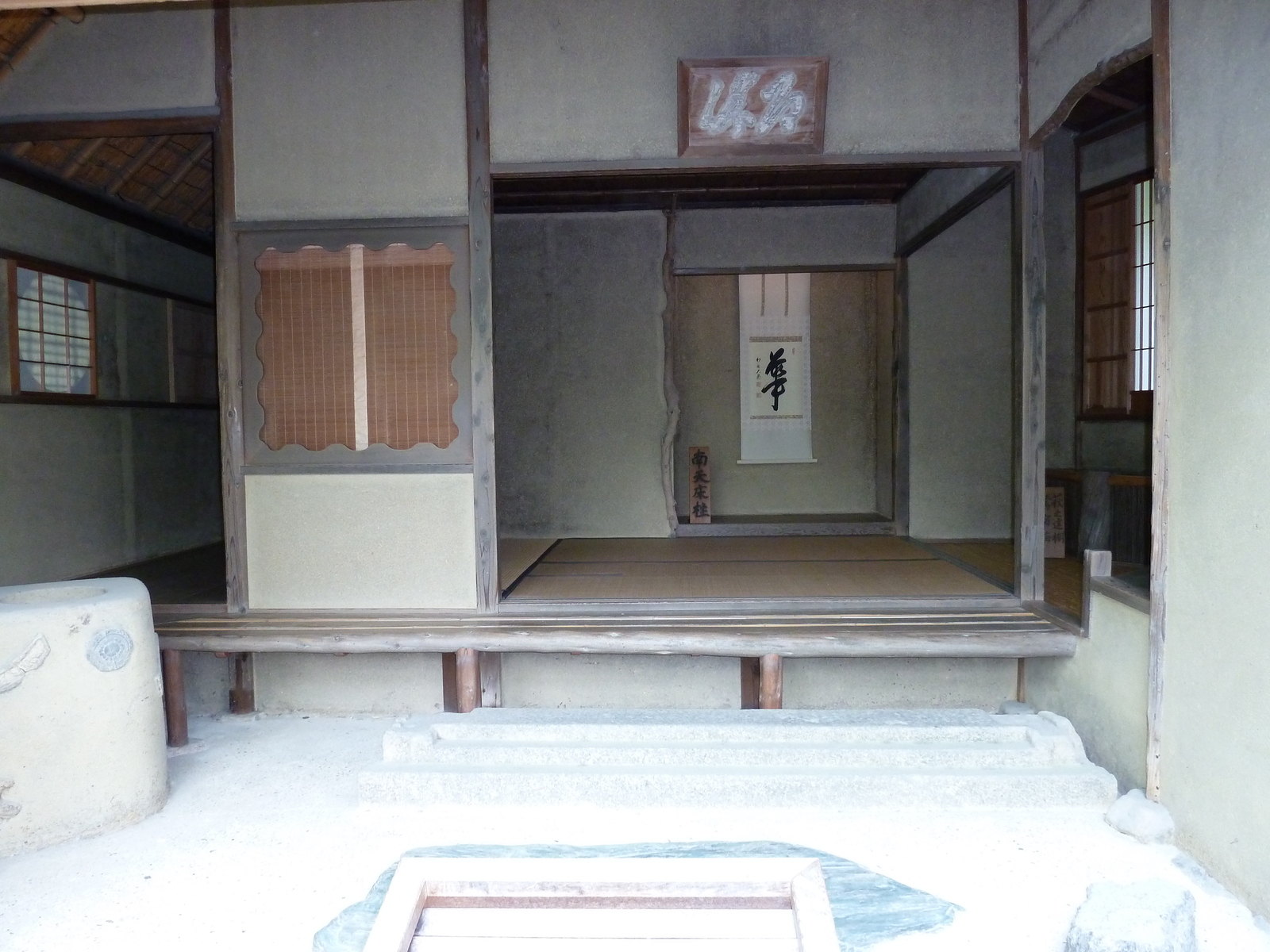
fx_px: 917
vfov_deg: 54.9
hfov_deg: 69.4
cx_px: 635
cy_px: 476
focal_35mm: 25
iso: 250
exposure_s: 1/30
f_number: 3.3
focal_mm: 4.1
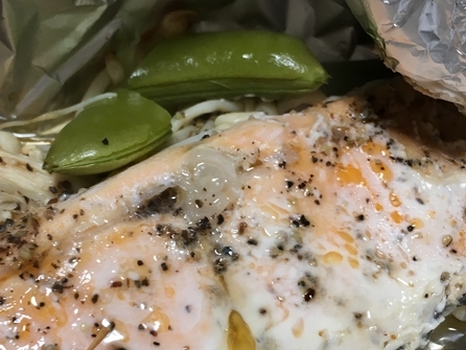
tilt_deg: -62.7
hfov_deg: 36.6
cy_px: 227
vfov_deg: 27.9
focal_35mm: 52
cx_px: 181
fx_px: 700
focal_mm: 4.15
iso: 50
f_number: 2.2
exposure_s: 1/30
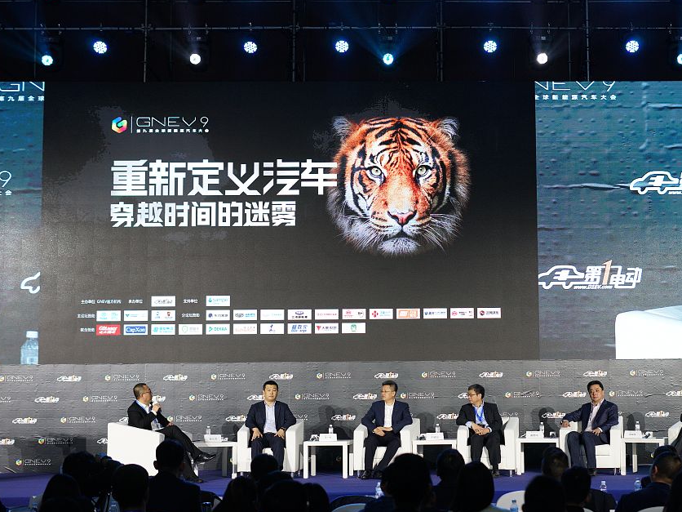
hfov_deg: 28.0
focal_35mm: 69
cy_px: 228
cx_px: 444
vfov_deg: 21.3
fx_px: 1359
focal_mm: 50
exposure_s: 1/200
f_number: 2.8
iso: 1000
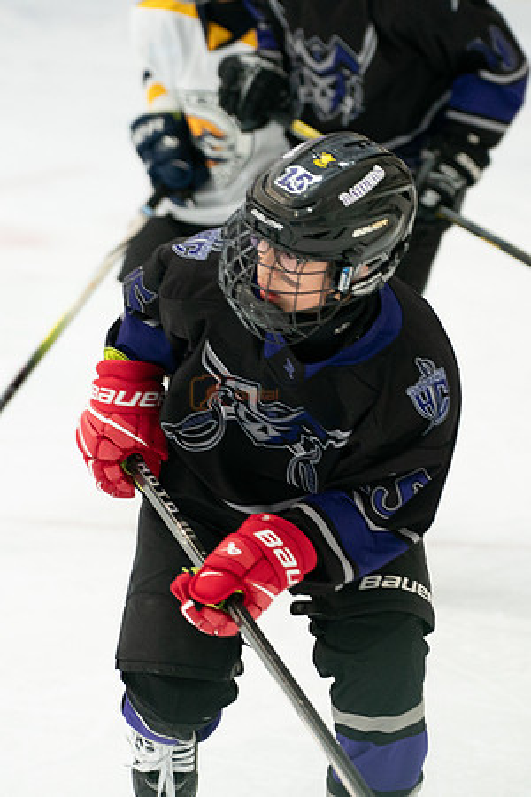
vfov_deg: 6.1
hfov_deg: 4.1
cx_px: 335
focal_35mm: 338
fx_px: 7467
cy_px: 398
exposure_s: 1/1000
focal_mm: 150
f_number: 3.2
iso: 2000
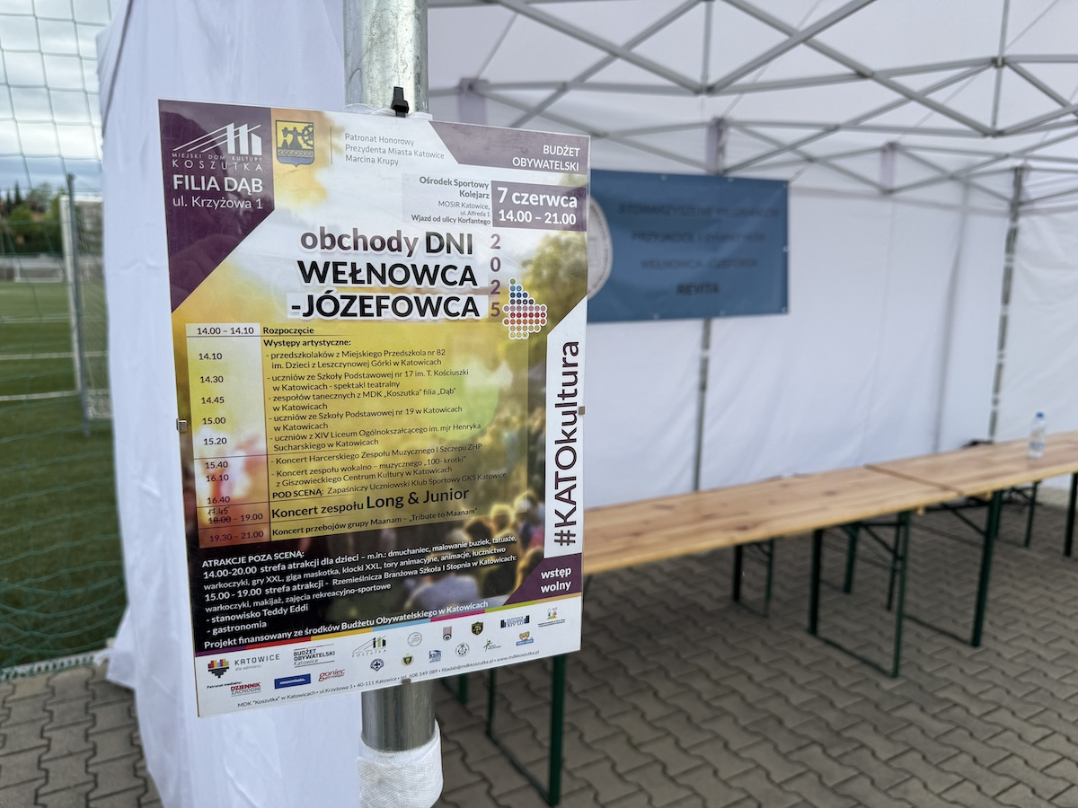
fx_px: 747
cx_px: 539
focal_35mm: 24
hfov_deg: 71.6
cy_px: 404
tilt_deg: -8.7
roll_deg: +0.4
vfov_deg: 56.8
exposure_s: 1/1238
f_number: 1.78
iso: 80
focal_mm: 6.76
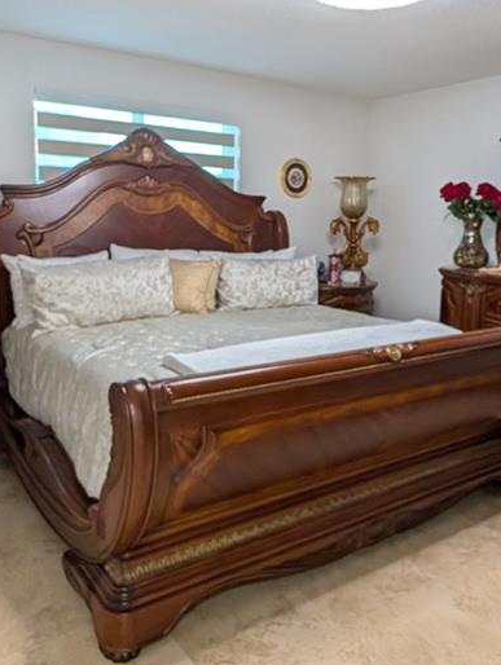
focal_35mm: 28
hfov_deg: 49.7
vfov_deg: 63.2
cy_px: 299
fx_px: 539
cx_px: 288
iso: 73
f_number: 1.7
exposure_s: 1/60
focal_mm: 2.02
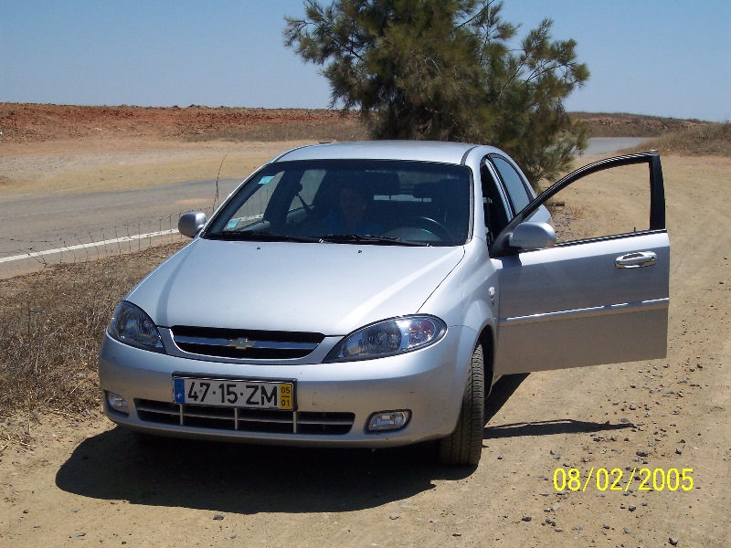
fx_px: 1330
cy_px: 274
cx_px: 366
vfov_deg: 23.3
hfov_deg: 30.7
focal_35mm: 63
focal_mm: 13.3
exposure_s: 1/1000
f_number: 5.6
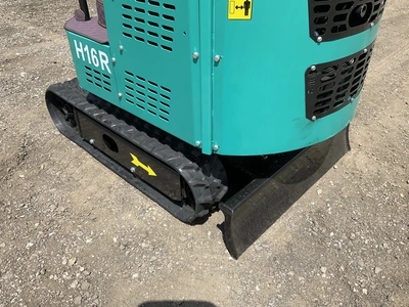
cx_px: 204
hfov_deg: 61.7
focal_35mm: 29
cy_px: 154
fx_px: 343
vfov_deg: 48.2
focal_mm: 3
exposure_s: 1/1626
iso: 25
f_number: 1.8
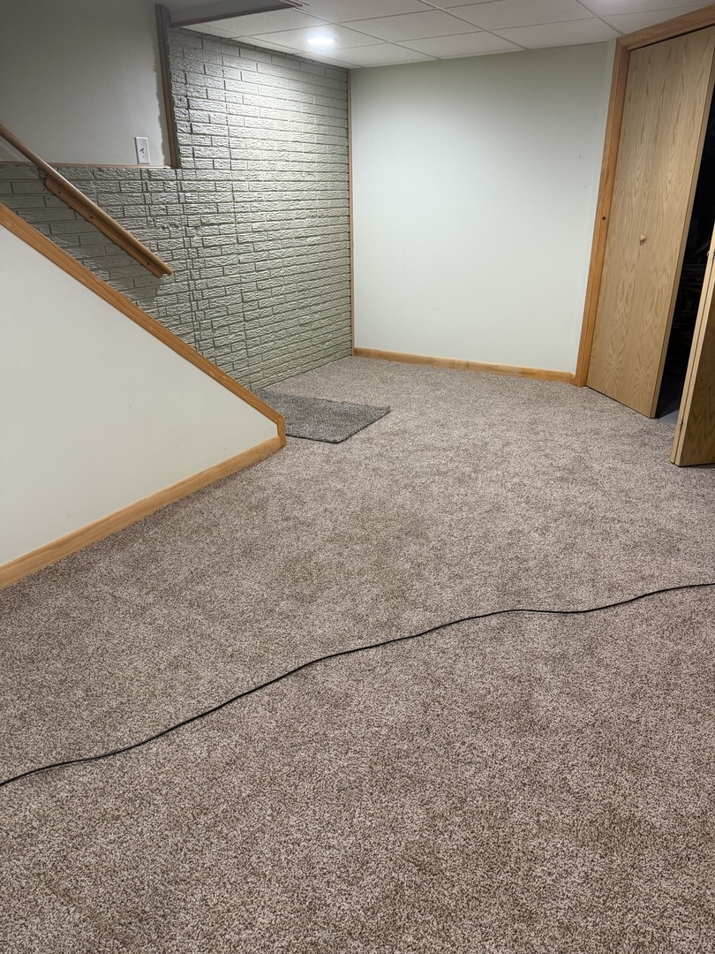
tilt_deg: -23.9
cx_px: 358
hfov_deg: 56.8
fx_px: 661
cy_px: 477
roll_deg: +0.4
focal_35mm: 24
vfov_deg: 71.6
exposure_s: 1/60
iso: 250
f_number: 1.78
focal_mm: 6.76
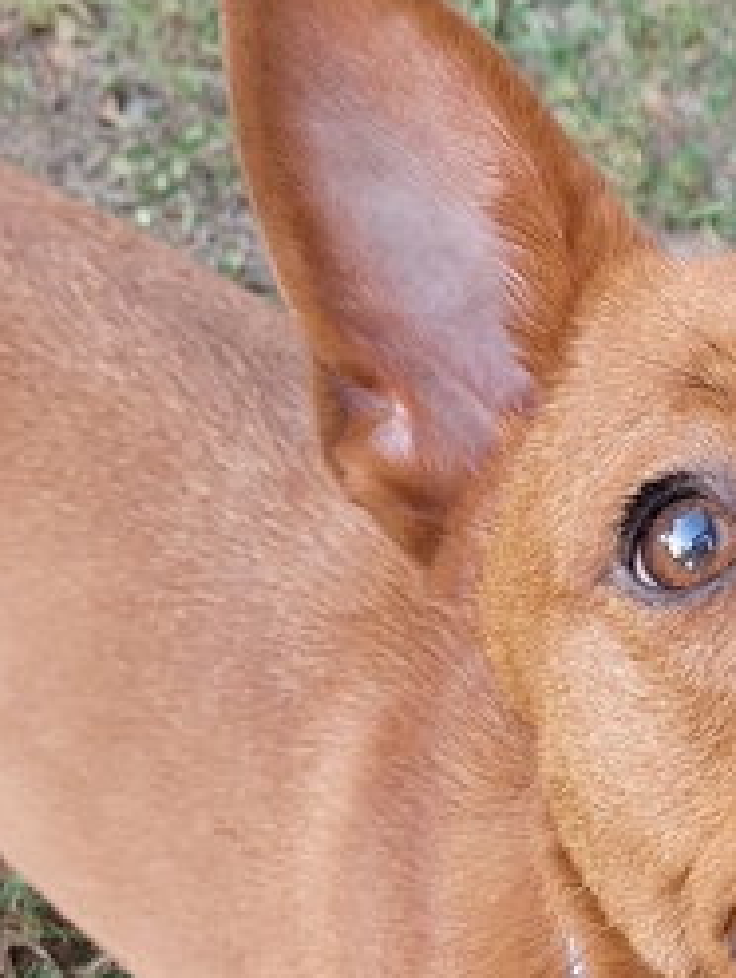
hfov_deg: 21.9
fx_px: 1753
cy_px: 810
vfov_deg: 30.3
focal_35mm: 62
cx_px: 886
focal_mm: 5.54
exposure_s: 1/120
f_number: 1.8
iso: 80
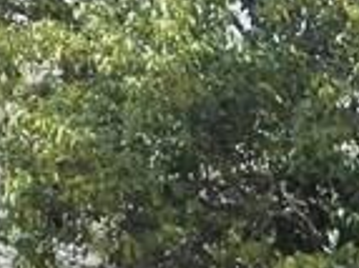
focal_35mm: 245
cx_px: 547
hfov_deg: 7.9
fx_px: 2539
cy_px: 651
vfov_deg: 5.8
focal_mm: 6.3
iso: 125
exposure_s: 1/640
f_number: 2.8
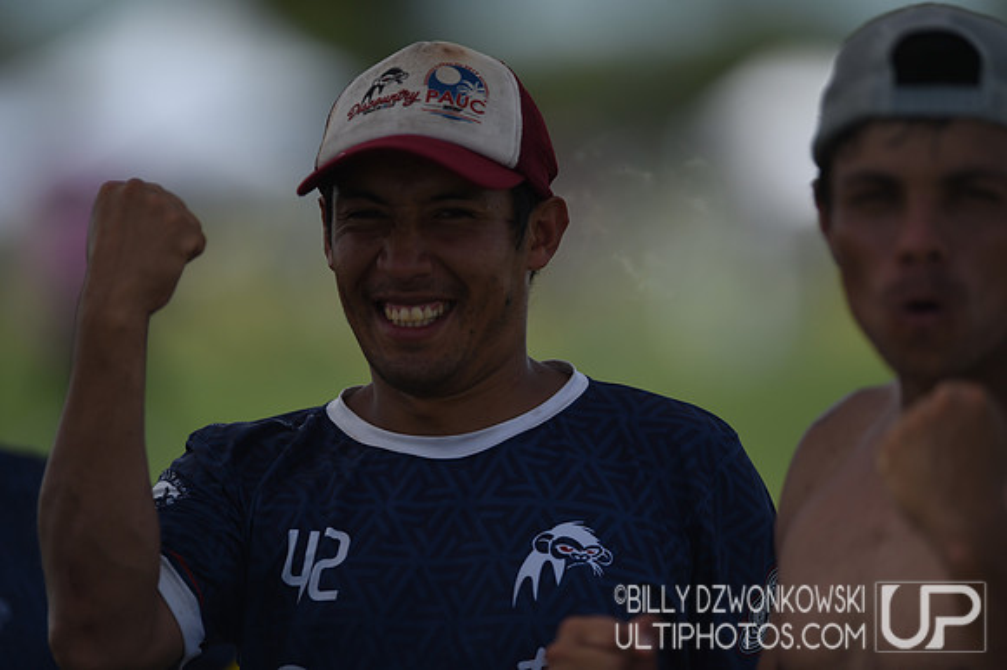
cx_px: 504
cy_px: 335
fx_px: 11182
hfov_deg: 5.2
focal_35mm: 400
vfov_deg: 3.4
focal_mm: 400
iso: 200
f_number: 2.8
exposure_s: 1/4000
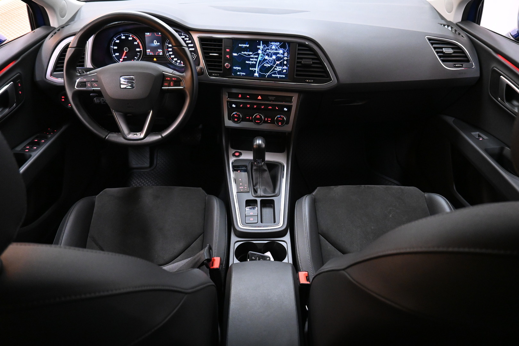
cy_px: 173
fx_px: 346
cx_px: 260
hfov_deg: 73.7
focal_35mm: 24
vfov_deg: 53.1
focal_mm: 16
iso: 3200
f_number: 4
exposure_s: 1/60
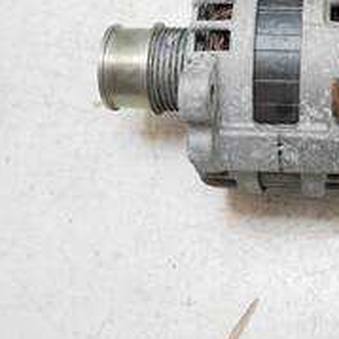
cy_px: 36
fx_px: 632
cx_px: 299
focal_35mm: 57
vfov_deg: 28.9
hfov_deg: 29.0
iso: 200
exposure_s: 1/125
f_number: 4
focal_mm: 12
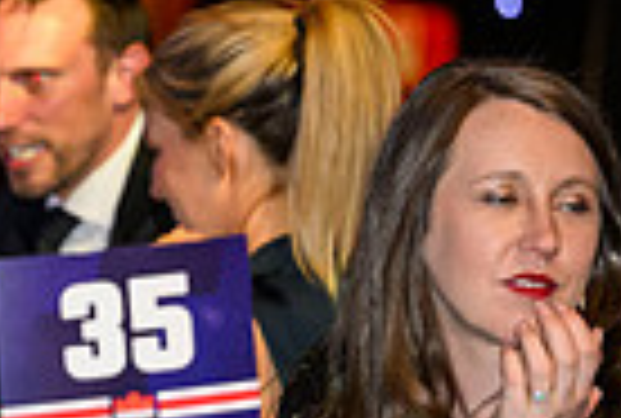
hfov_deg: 3.6
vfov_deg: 2.5
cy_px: -1
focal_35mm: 564
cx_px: -698
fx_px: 9761
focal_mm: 125
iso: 2500
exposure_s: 1/160
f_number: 3.2
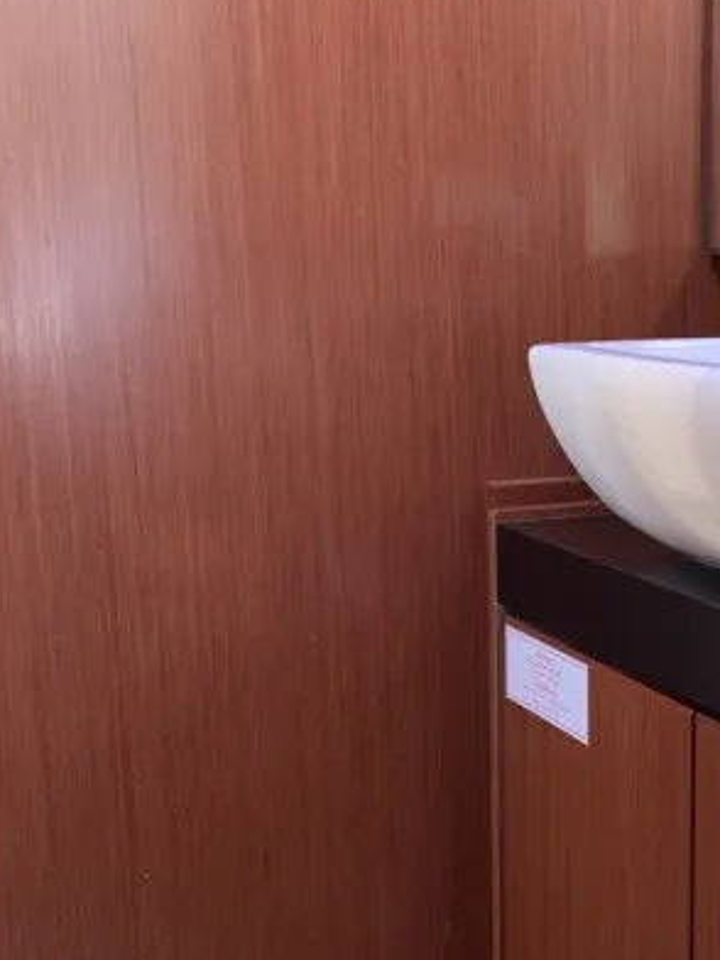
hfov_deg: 26.4
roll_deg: -0.5
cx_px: 671
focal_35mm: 53
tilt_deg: -10.1
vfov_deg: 36.1
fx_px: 1470
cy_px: 534
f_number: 1.8
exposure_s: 1/30
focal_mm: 4.25
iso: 640
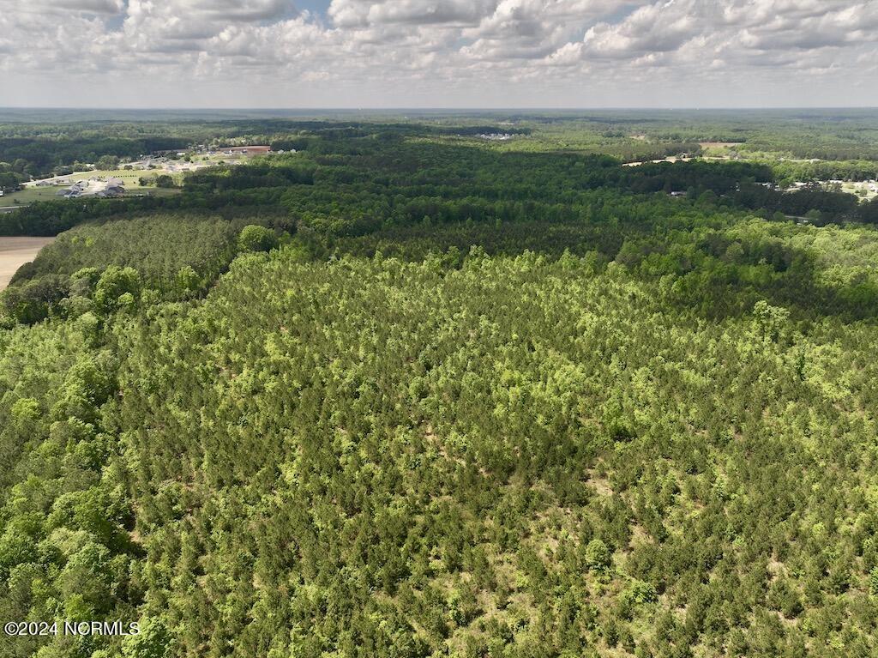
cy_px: 329
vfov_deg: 56.8
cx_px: 439
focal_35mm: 24
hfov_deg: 71.6
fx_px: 608
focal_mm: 12.29
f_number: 2.8
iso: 100
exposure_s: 1/160
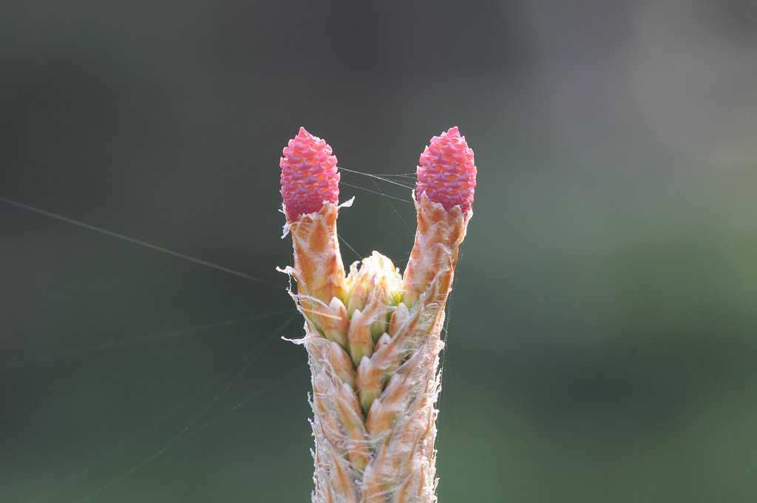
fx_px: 3308
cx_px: 378
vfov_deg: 8.7
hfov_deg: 13.1
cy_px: 252
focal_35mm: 158
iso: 400
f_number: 11
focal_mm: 105
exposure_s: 1/80
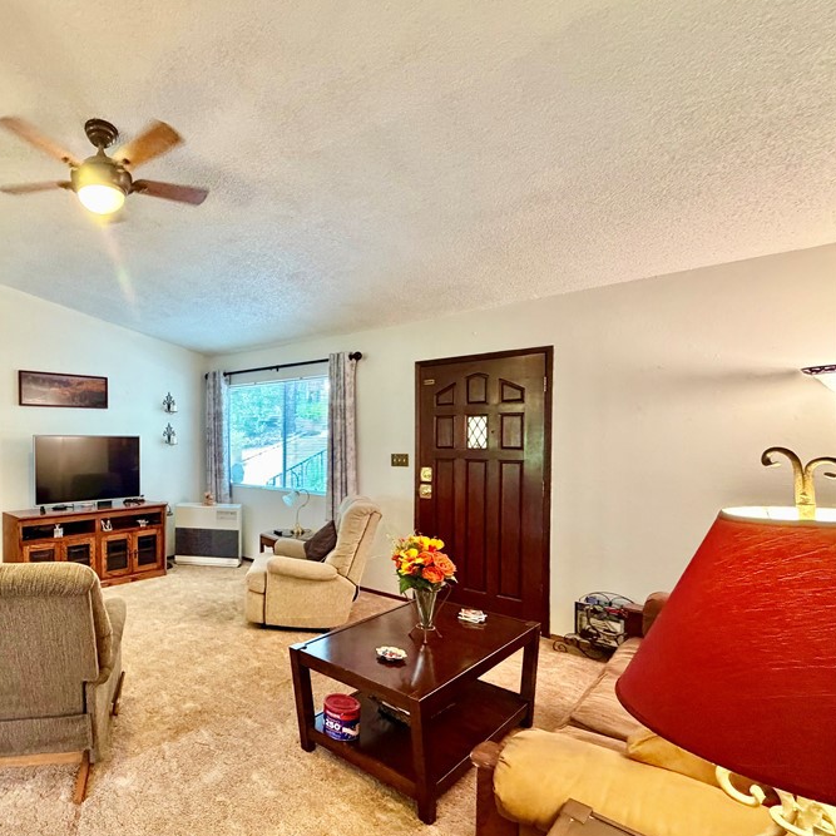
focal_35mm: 19
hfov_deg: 71.9
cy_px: 452
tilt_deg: -1.0
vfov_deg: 77.5
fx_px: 519
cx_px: 201
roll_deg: +0.5
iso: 640
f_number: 2.2
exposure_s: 1/60
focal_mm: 2.22
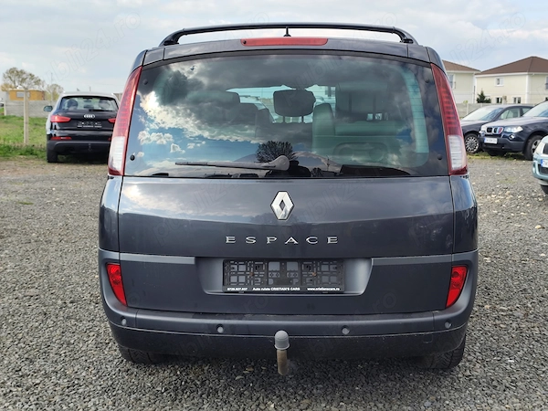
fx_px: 728
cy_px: 206
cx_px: 274
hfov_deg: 41.2
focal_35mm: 46
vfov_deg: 31.5
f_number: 1.65
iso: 50
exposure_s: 1/436
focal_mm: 6.19
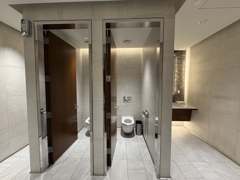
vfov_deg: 85.7
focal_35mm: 14
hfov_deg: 102.1
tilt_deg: -3.7
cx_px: 120
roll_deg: -0.2
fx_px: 97
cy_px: 90
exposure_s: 1/60
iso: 400
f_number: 2.2
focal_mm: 2.22
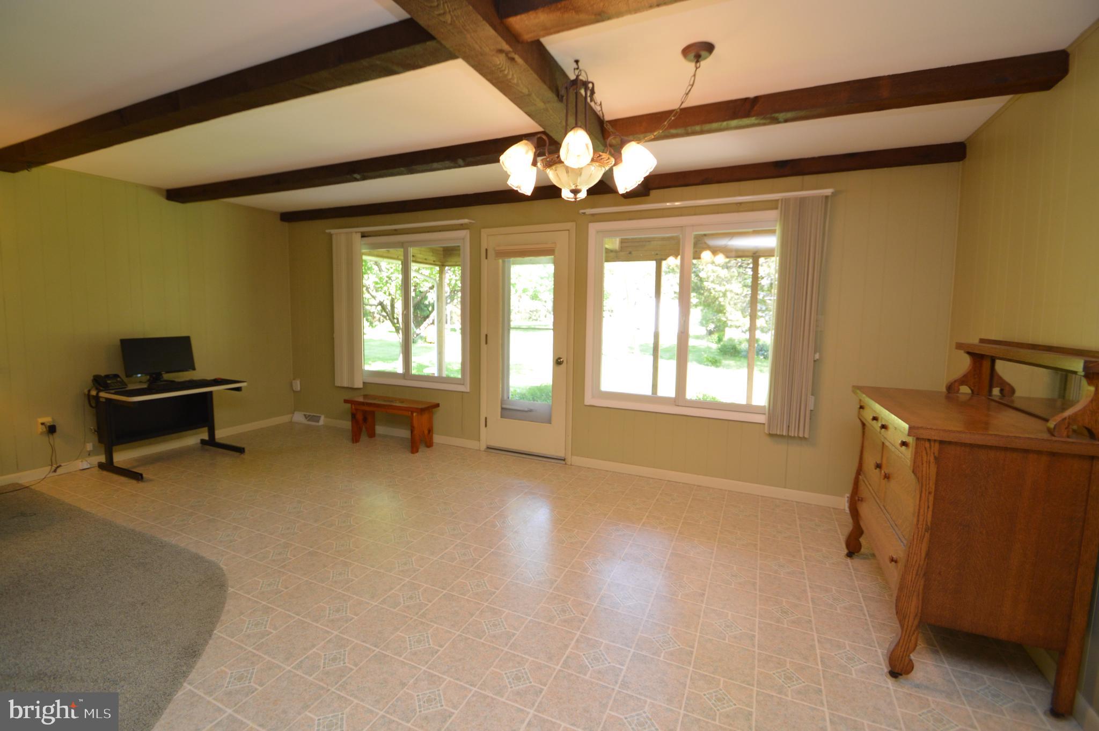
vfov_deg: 77.2
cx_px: 550
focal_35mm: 15
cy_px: 366
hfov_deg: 100.4
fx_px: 457
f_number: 4
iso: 400
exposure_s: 1/60
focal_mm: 10
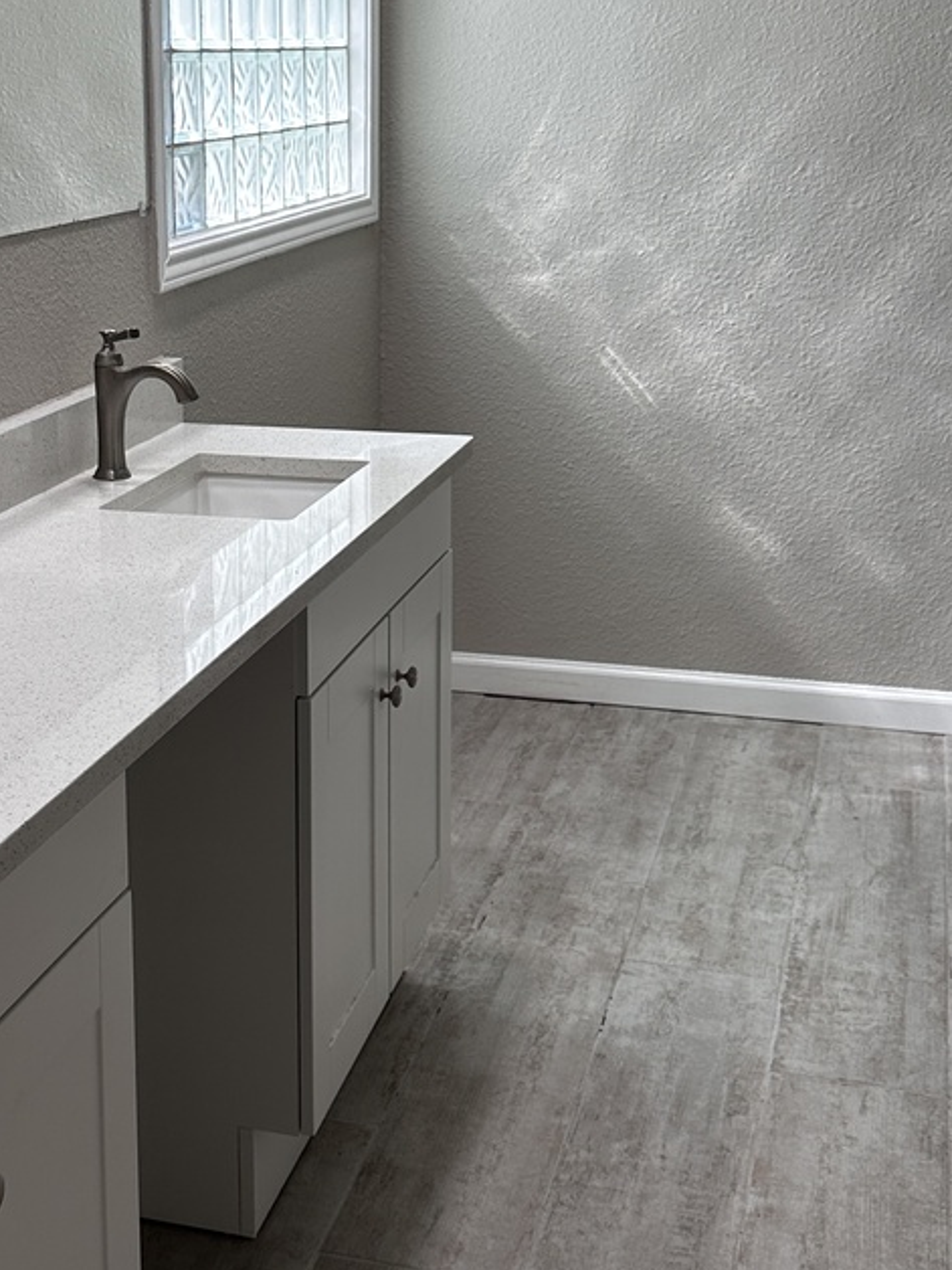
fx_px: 2017
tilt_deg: -9.1
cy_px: 441
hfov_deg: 26.2
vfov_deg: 34.7
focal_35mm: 55
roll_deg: +2.1
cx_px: 232
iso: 80
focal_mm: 6.86
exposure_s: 1/139
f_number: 1.78
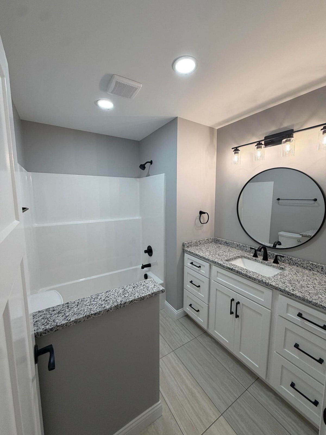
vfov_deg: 102.1
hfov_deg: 85.7
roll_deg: -0.2
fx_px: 176
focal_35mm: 14
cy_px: 218
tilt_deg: -6.9
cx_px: 163
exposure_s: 1/120
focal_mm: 2.22
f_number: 2.2
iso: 100
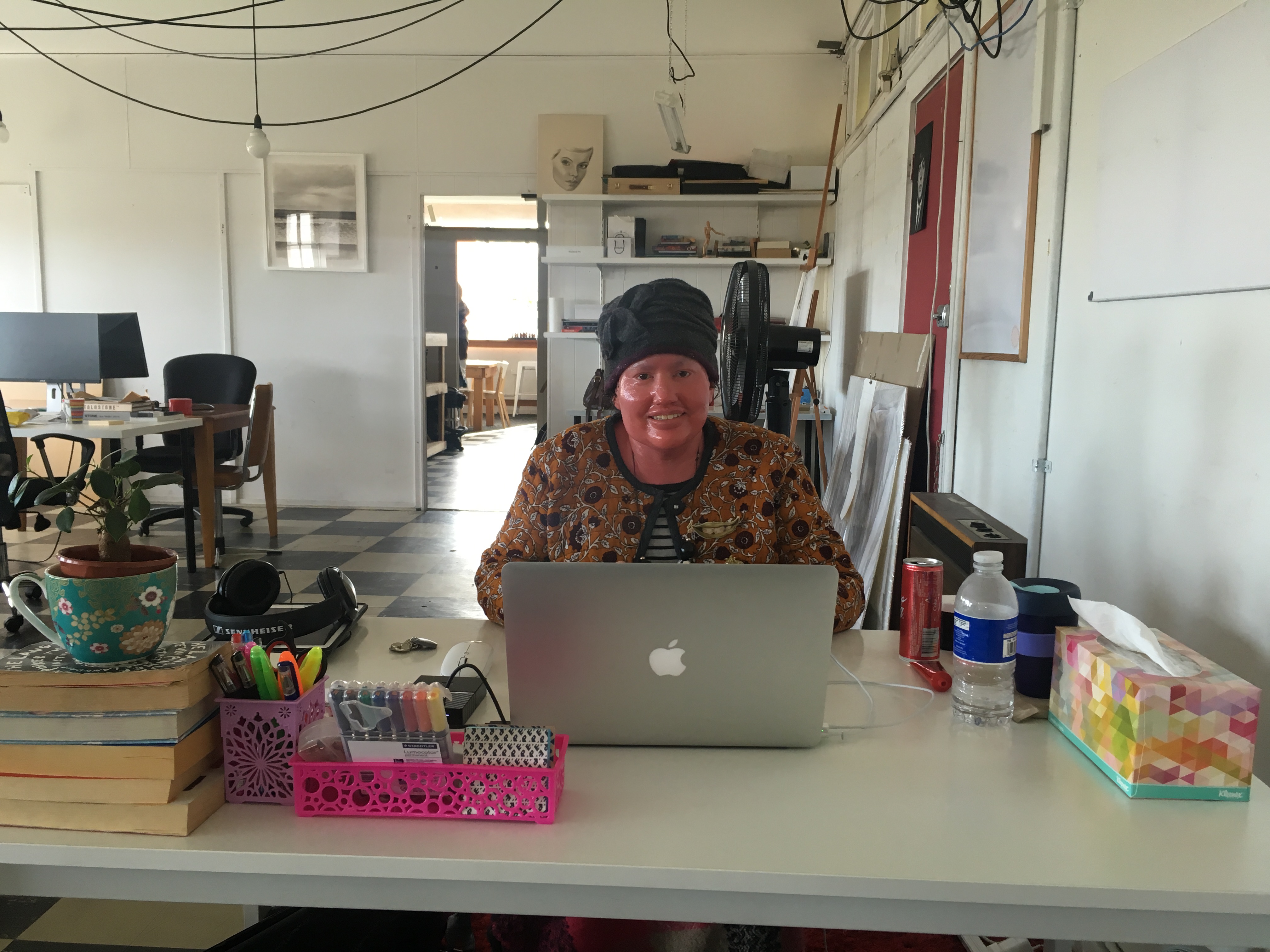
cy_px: 476
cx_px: 635
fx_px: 1064
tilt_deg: -7.0
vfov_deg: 48.2
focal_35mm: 29
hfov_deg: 61.7
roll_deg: -0.6
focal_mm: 4.15
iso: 64
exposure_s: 1/33
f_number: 2.2
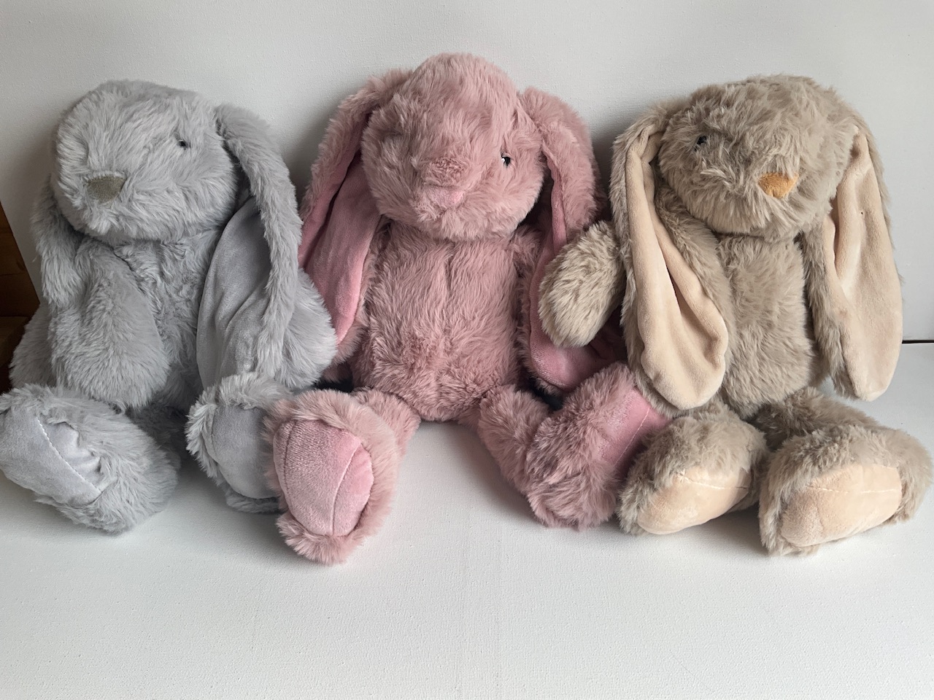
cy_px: 350
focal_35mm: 29
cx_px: 467
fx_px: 782
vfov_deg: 48.2
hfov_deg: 61.7
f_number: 1.8
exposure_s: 1/353
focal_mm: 3
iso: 25
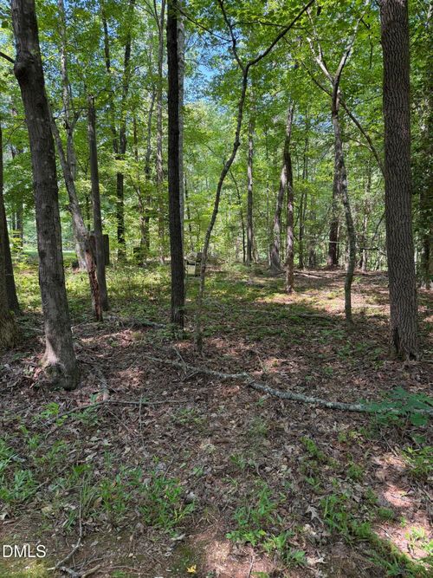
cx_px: 216
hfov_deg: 56.8
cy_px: 289
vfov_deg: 71.6
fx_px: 400
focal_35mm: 24
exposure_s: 1/187
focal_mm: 6.76
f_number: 1.78
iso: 100
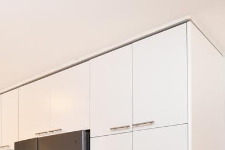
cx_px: 15
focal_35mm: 44
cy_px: 184
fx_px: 275
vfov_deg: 26.7
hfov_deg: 40.5
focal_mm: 17
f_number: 8
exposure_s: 1/60
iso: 720
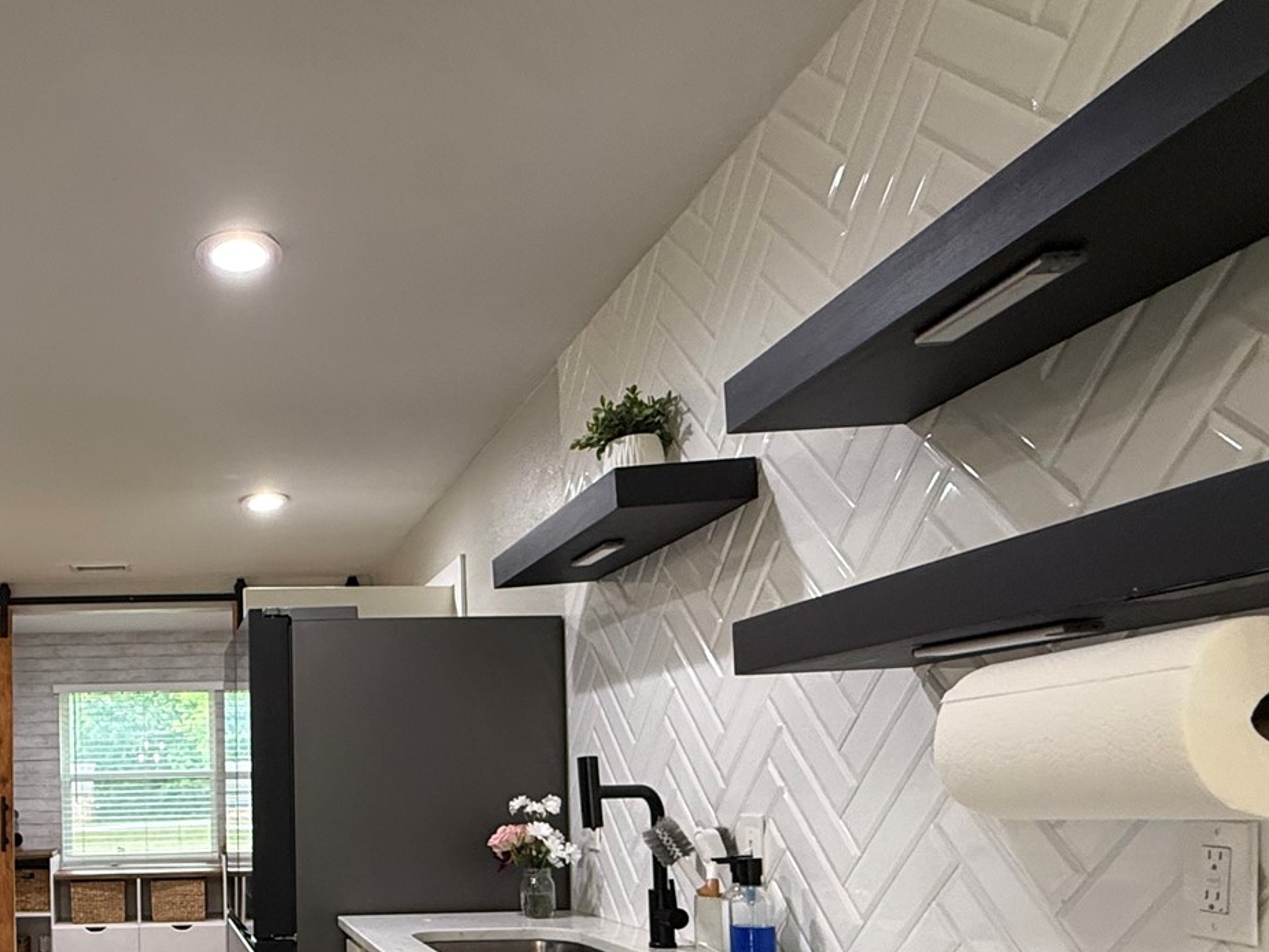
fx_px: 1137
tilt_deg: +0.7
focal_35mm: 31
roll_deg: +1.1
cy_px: 792
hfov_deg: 52.5
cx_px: 169
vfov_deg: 42.9
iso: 200
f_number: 2.2
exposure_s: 1/60
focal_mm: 2.22
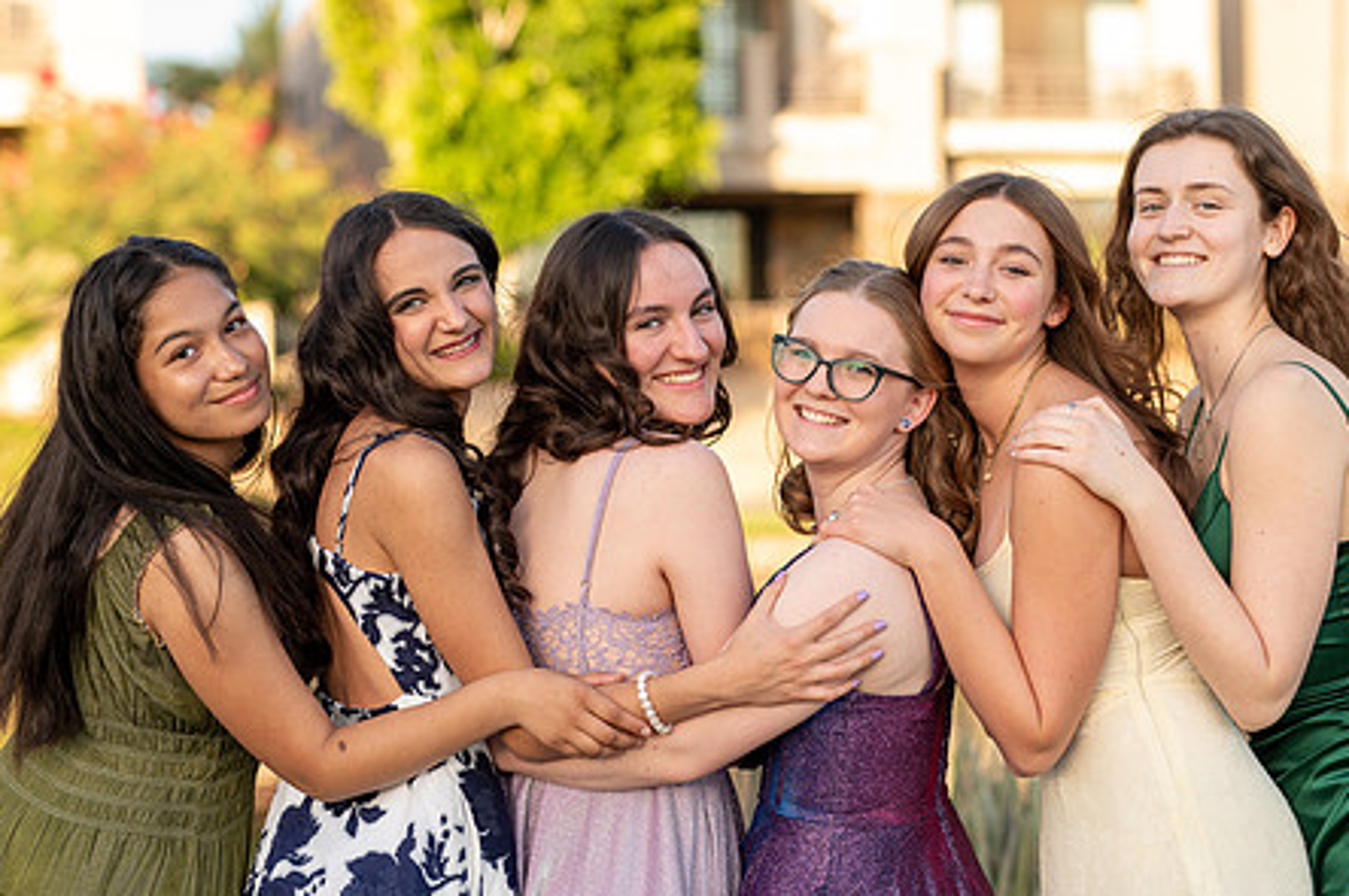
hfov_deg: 30.1
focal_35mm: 67
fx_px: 2508
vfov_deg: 20.3
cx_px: 720
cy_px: 410
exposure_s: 1/500
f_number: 2
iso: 100
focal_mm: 50
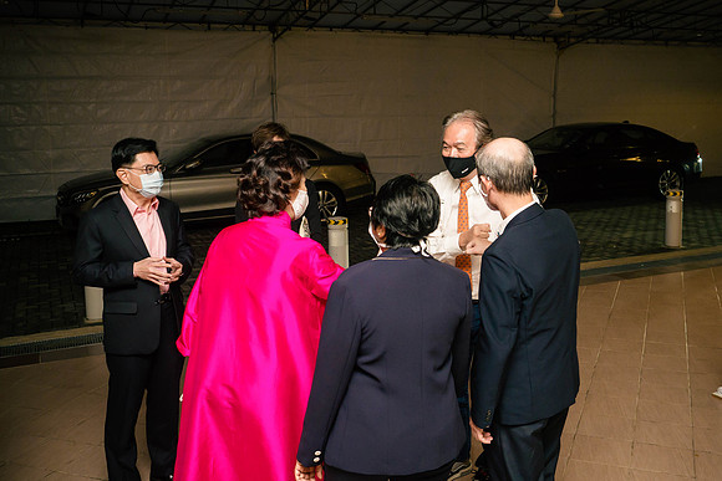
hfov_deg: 51.0
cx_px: 407
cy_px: 203
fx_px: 755
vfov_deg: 35.3
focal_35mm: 38
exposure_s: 1/125
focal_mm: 15
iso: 1600
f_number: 2.8
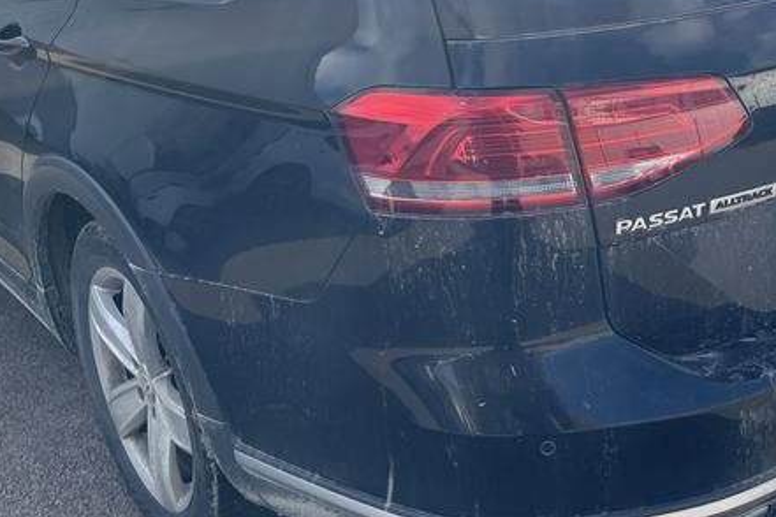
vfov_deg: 27.4
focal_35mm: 49
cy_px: 174
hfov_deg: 40.0
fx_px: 1056
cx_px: 500
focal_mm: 4.2
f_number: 1.6
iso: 32
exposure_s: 1/924
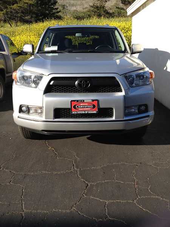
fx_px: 229
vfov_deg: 52.6
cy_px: 114
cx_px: 85
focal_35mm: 35
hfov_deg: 40.7
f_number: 2.4
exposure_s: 1/863
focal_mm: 4.28
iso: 50
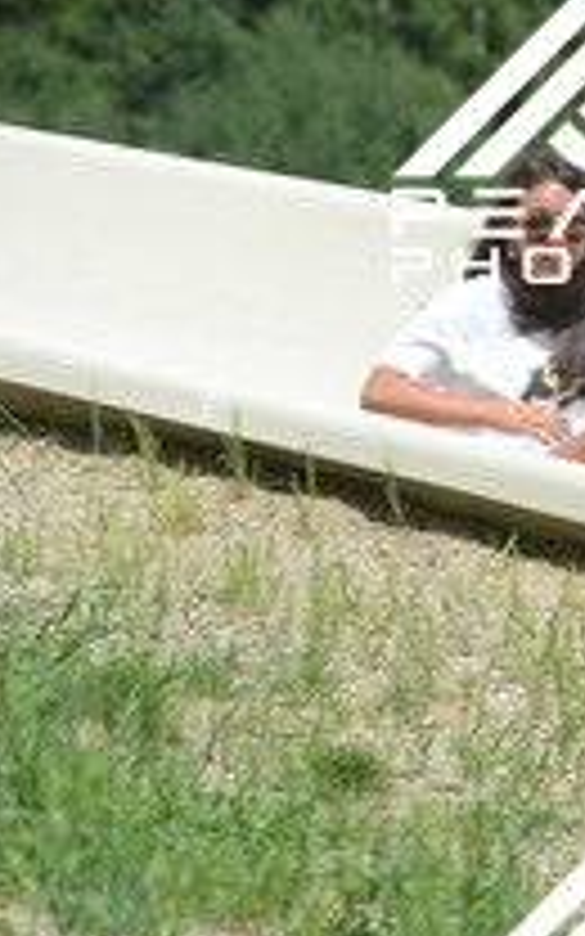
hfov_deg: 3.4
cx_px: 864
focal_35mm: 382
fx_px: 9744
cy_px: 560
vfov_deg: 5.5
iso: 220
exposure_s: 1/640
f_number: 6.3
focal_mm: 195
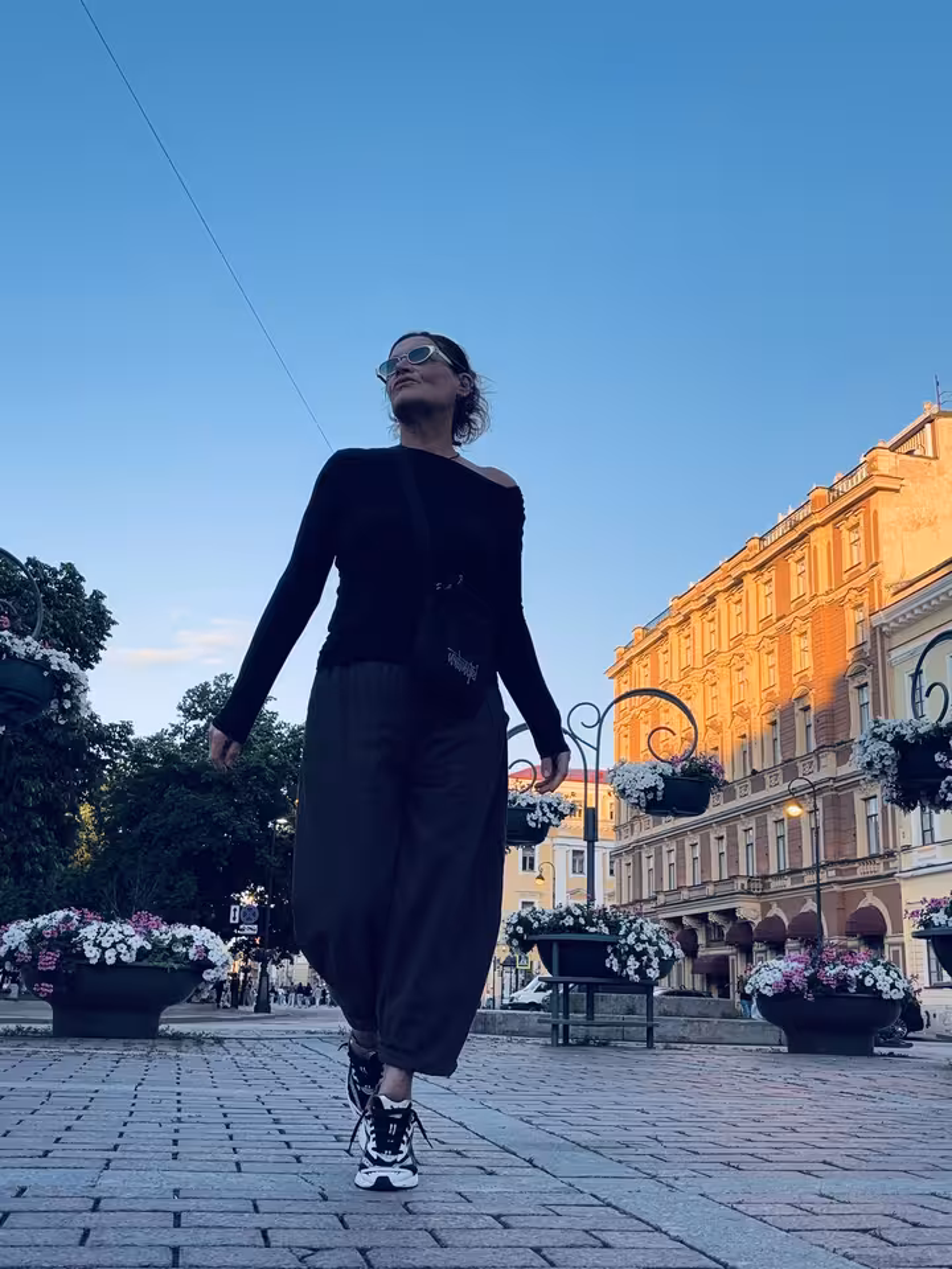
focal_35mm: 26
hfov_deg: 53.1
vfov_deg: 67.3
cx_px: 476
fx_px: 953
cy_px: 634
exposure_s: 1/565
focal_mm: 5.96
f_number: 1.6
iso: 50
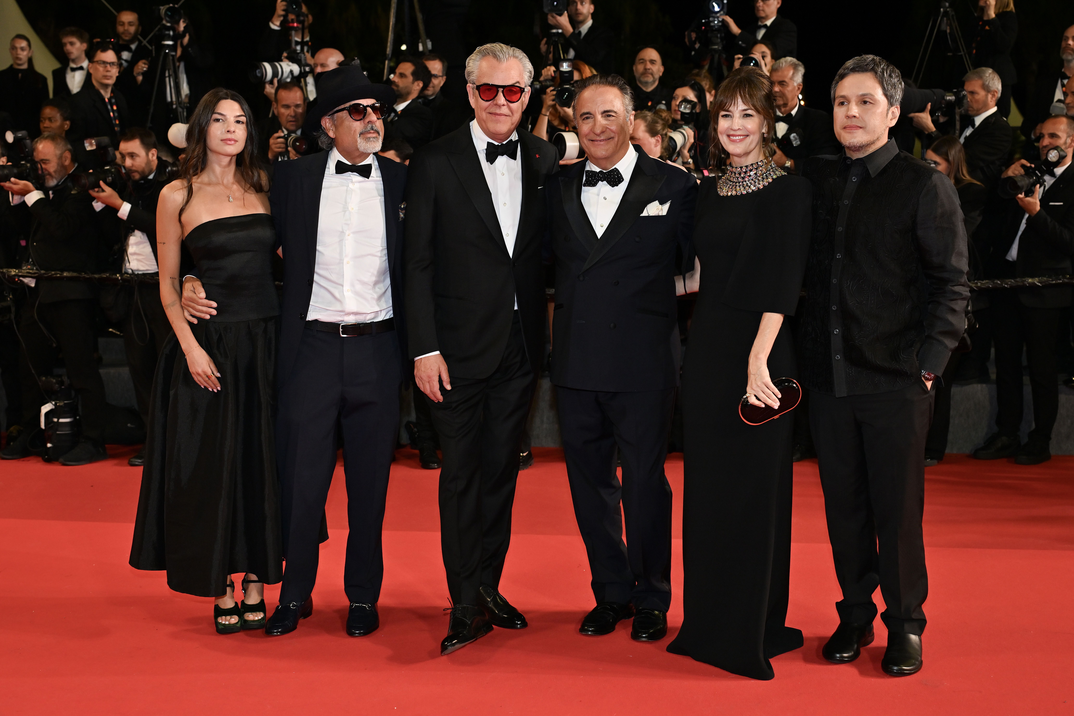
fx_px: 1163
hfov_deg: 49.6
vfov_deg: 34.2
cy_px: 358
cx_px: 537
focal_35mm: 39
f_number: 3.5
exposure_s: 1/200
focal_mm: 39
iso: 400
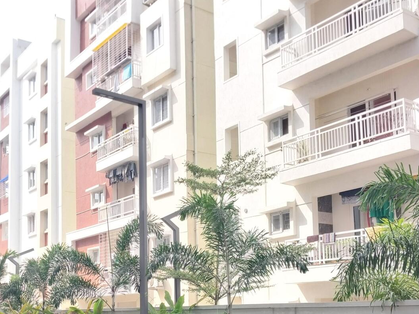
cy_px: 258
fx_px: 545
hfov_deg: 41.9
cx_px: 171
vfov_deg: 31.2
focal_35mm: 45
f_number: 1.8
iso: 20
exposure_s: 1/100
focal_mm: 4
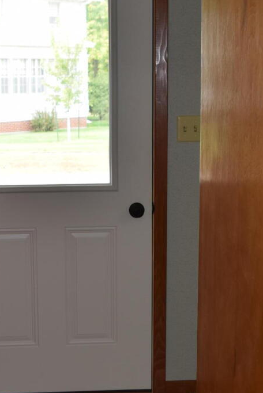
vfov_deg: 25.6
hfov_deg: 17.3
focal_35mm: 79
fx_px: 865
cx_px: 109
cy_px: 238
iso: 100
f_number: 3.5
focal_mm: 18
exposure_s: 1/60
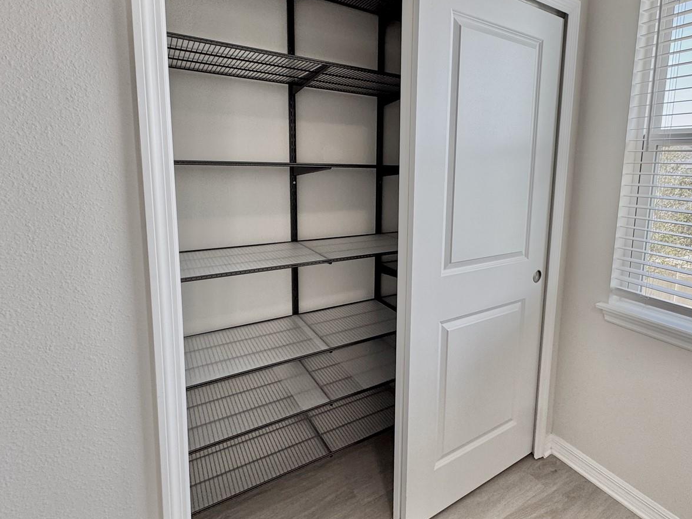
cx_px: 409
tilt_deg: -6.1
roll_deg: -1.4
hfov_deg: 83.8
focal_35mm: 19
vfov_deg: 68.2
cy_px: 215
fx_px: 380
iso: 80
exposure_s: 1/120
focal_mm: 2.22
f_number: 2.2
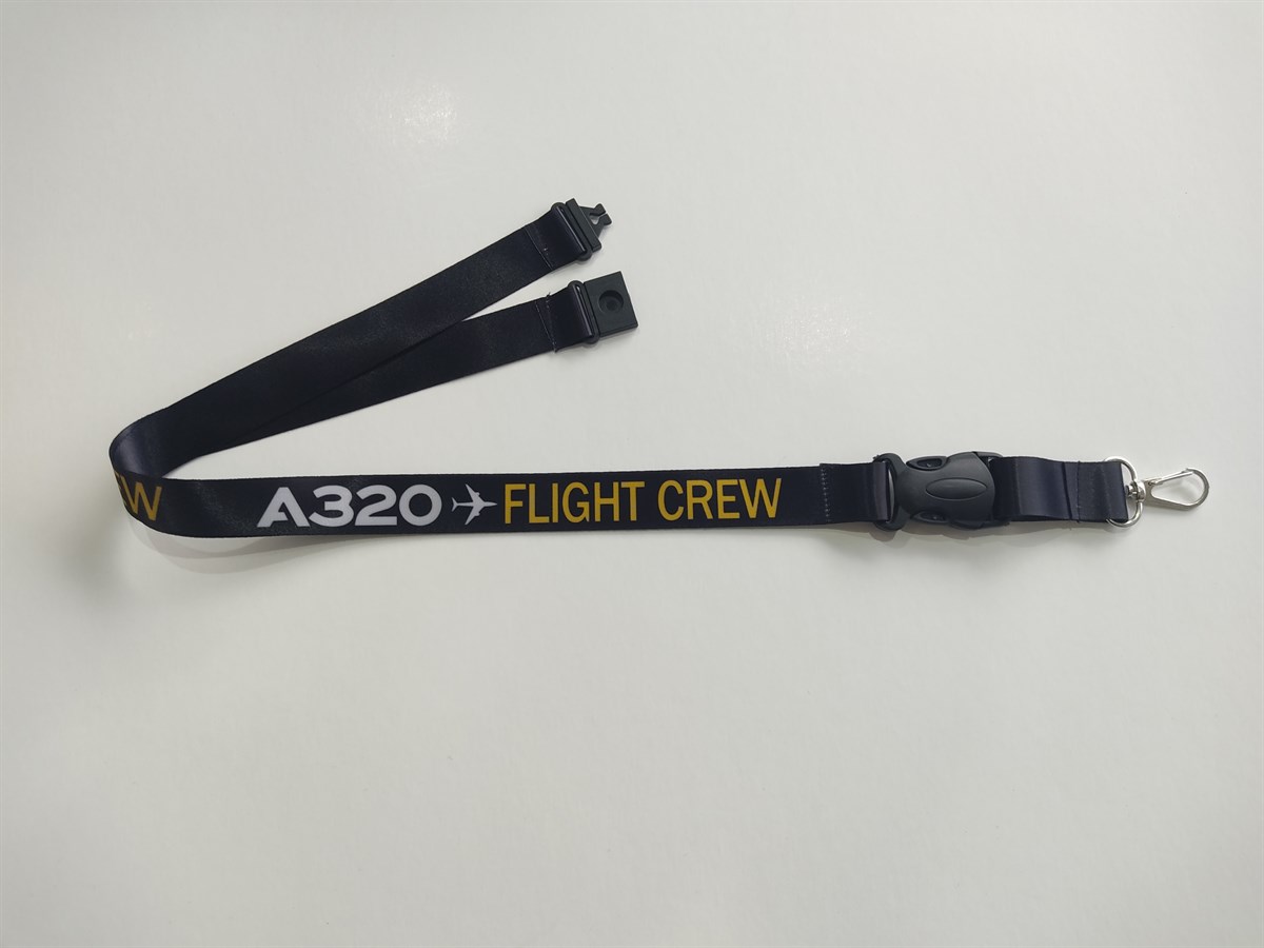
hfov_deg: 67.3
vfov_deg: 53.1
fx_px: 949
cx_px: 632
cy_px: 474
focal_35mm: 26
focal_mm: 4.74
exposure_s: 1/100
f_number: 1.79
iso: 126
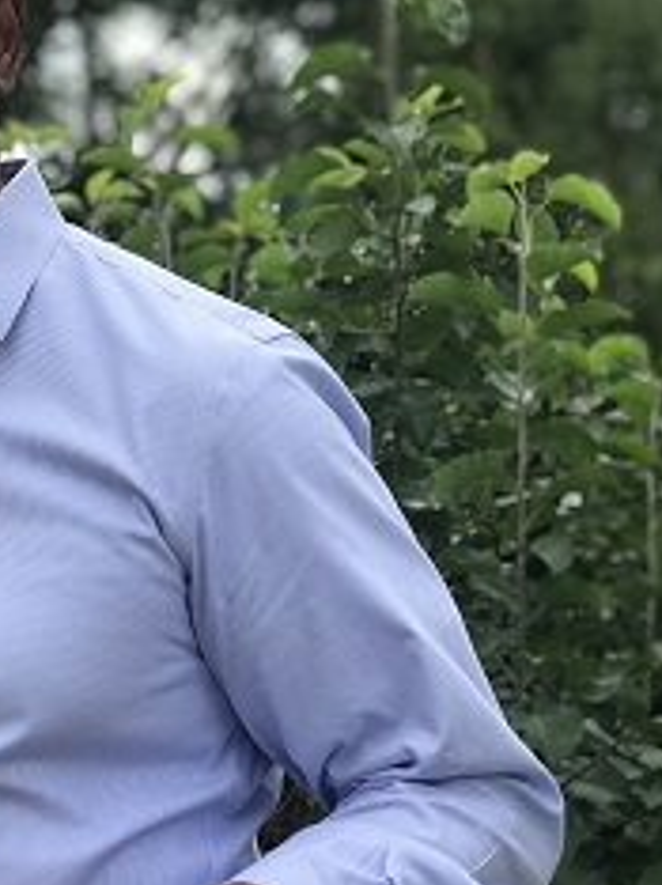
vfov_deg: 16.0
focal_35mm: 123
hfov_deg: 11.6
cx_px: -246
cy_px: 526
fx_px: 3142
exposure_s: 1/329
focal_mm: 6.6
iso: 20
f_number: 2.8
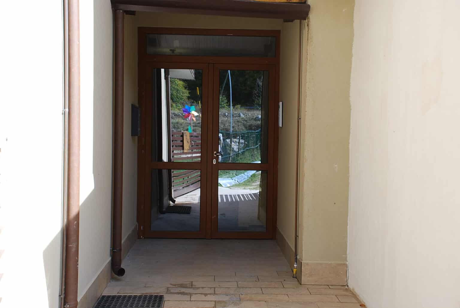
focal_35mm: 48
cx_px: 230
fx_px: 614
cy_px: 154
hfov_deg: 41.1
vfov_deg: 28.1
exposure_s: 1/125
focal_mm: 32
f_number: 5.6
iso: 140
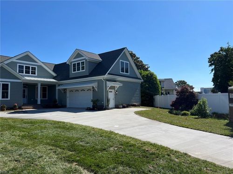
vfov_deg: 53.1
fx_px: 175
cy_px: 87
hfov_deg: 67.3
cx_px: 116
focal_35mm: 26
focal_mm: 5.7
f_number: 1.5
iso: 50
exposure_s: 1/5882
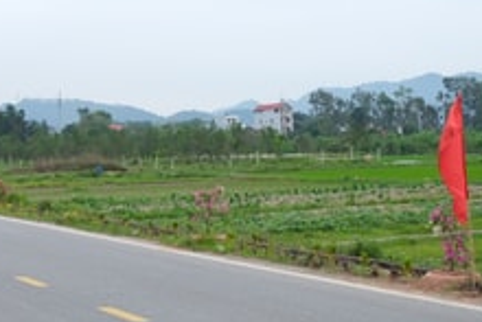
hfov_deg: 22.9
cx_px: 33
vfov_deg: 15.7
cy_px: 20
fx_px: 1152
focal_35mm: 86
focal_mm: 23
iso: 160
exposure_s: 1/160
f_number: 3.2
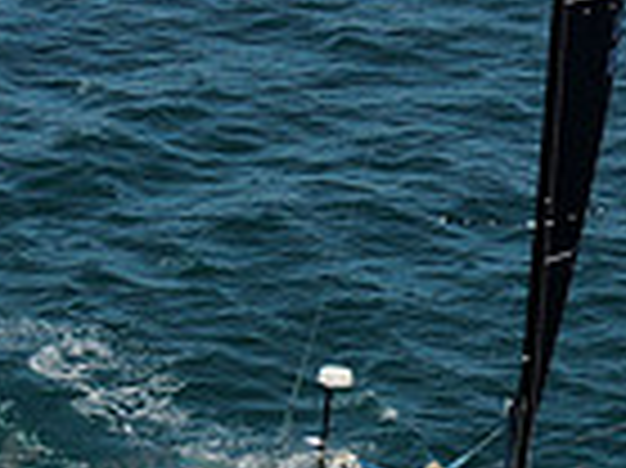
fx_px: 3614
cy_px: 200
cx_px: 441
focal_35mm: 200
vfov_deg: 7.4
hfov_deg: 9.9
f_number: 3.8
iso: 100
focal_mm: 8.6
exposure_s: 1/1250
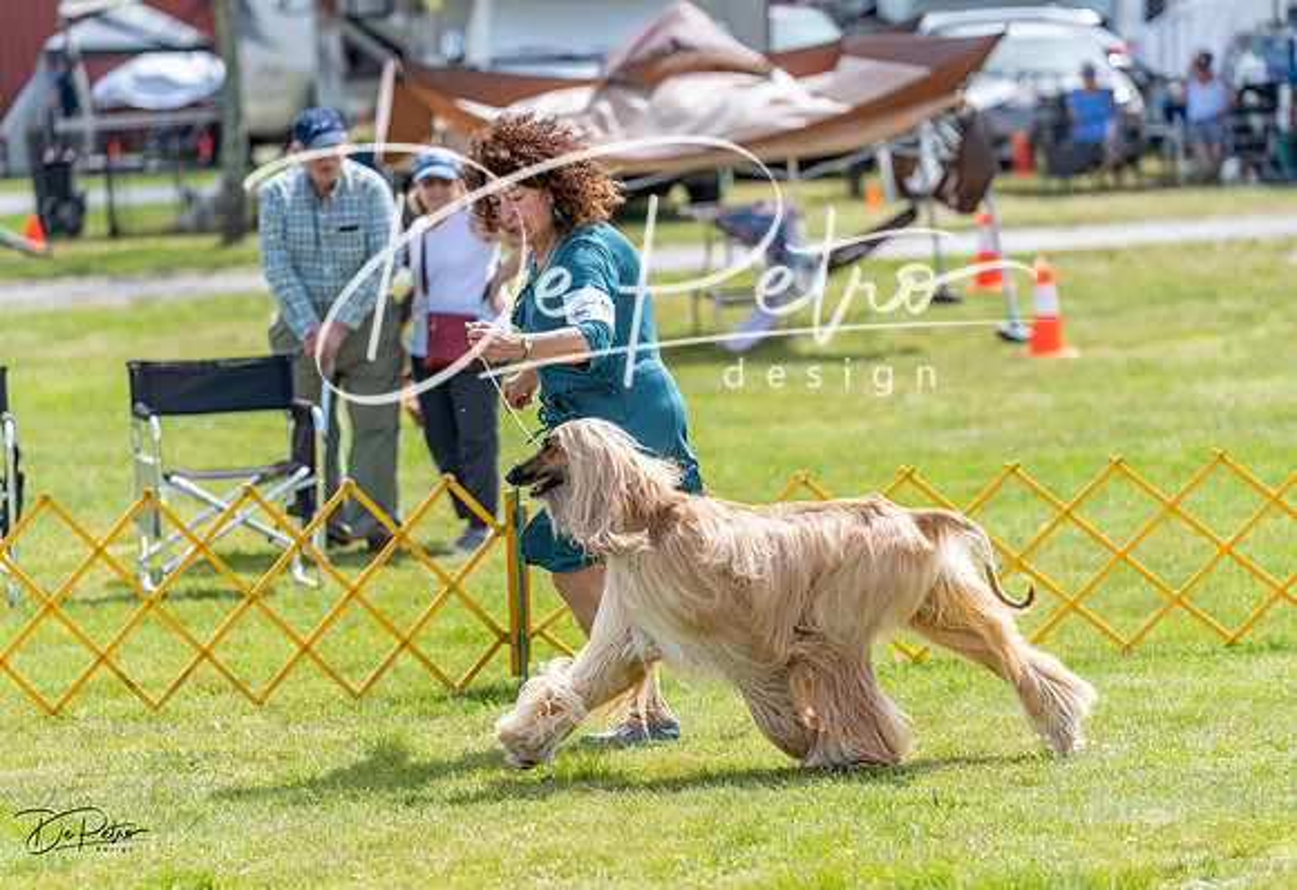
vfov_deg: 8.7
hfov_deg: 12.6
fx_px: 5858
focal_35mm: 161
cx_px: 632
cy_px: 445
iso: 100
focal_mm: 155
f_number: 3.5
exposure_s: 1/1000
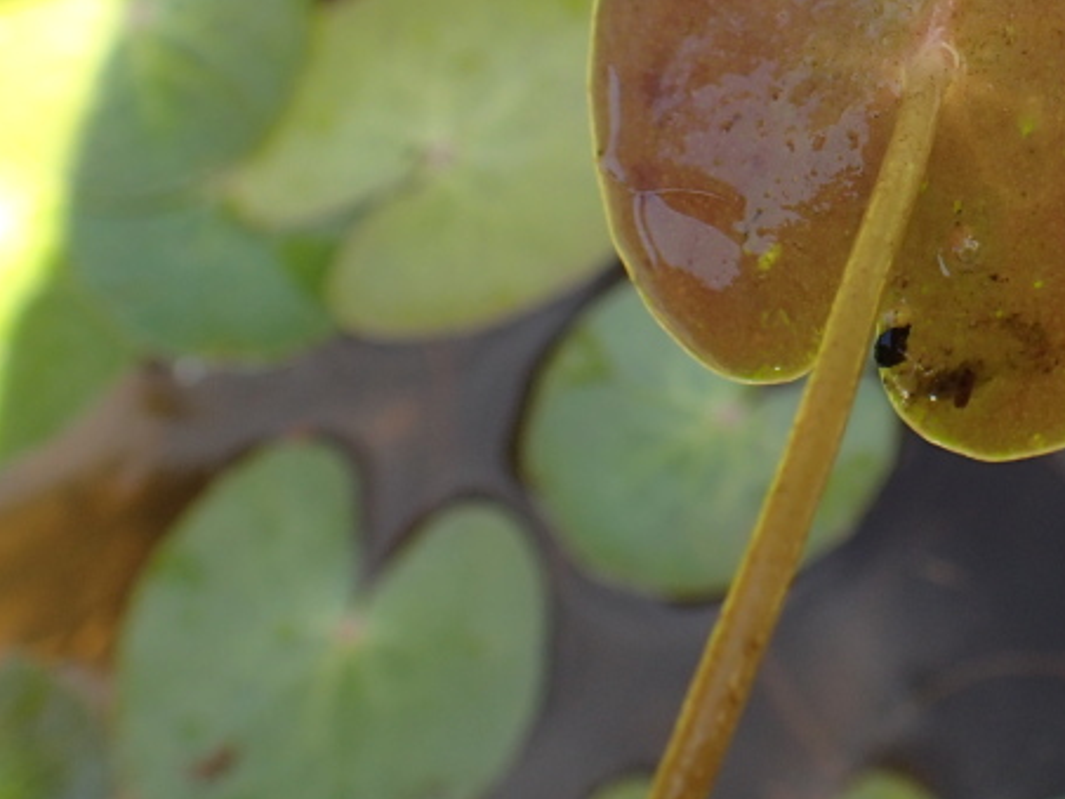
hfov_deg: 27.8
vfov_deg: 21.3
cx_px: 902
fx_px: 2092
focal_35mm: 68
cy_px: 125
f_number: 3.2
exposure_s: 1/200
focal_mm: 5.5
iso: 100
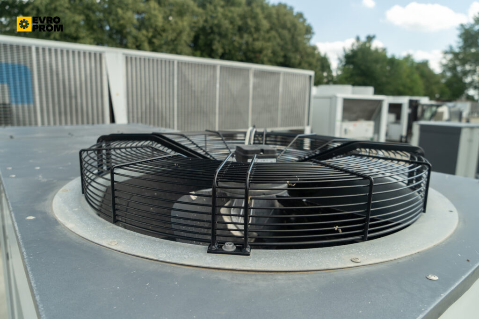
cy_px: 160
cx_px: 240
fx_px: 319
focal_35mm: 24
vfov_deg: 53.1
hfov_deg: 73.7
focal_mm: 24
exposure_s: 1/100
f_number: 5
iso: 100
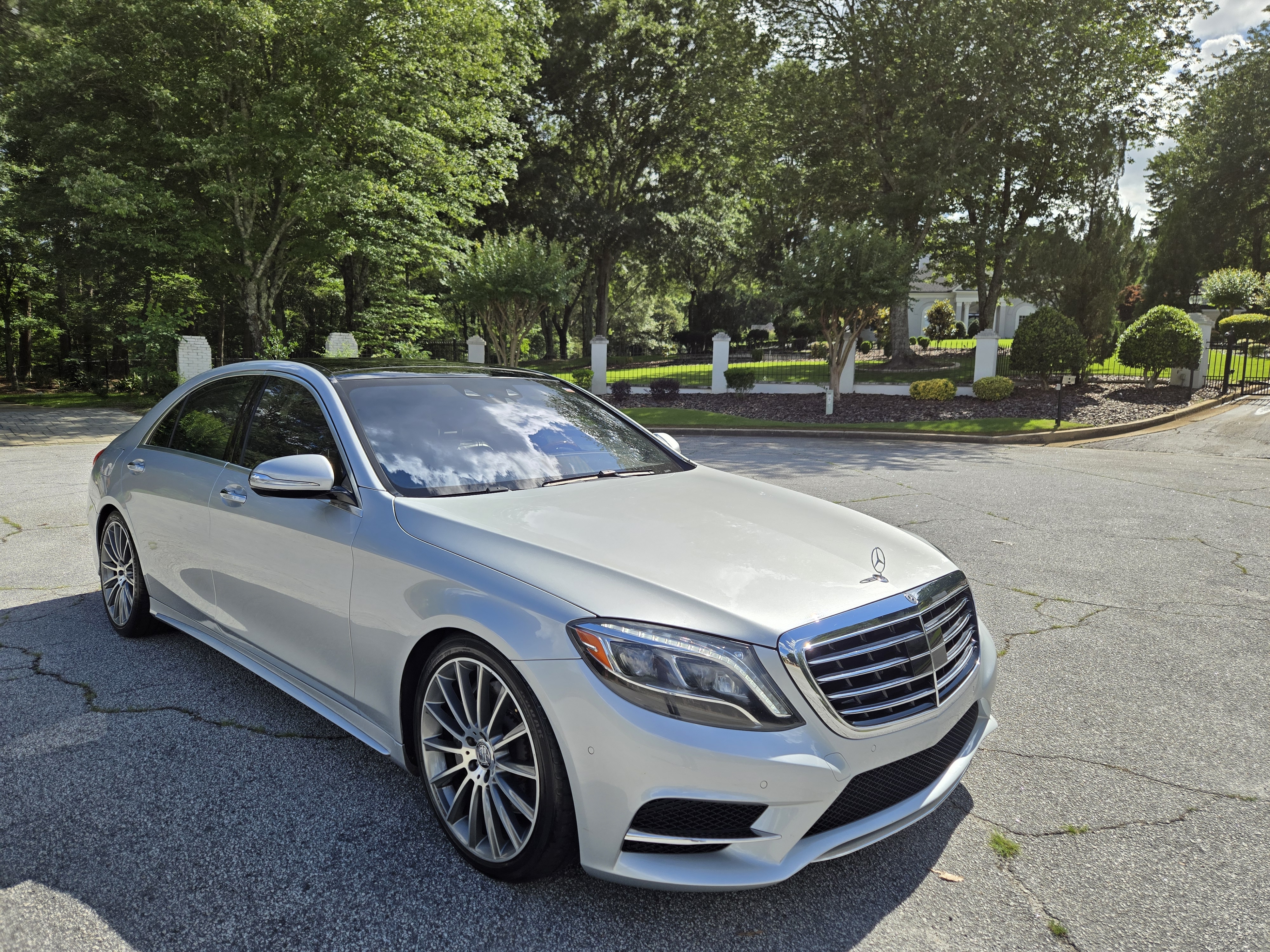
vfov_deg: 58.9
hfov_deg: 73.9
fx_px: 844
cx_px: 635
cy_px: 476
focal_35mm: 23
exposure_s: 1/2905
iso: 25
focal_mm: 5.4
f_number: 1.8
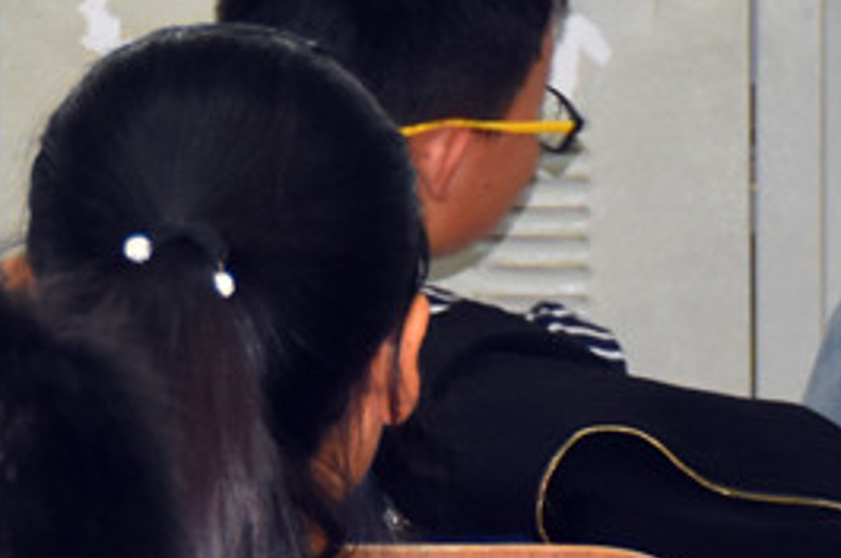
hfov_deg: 3.4
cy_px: -349
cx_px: -863
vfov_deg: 2.3
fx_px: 13883
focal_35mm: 595
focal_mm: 70
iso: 900
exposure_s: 1/60
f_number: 5
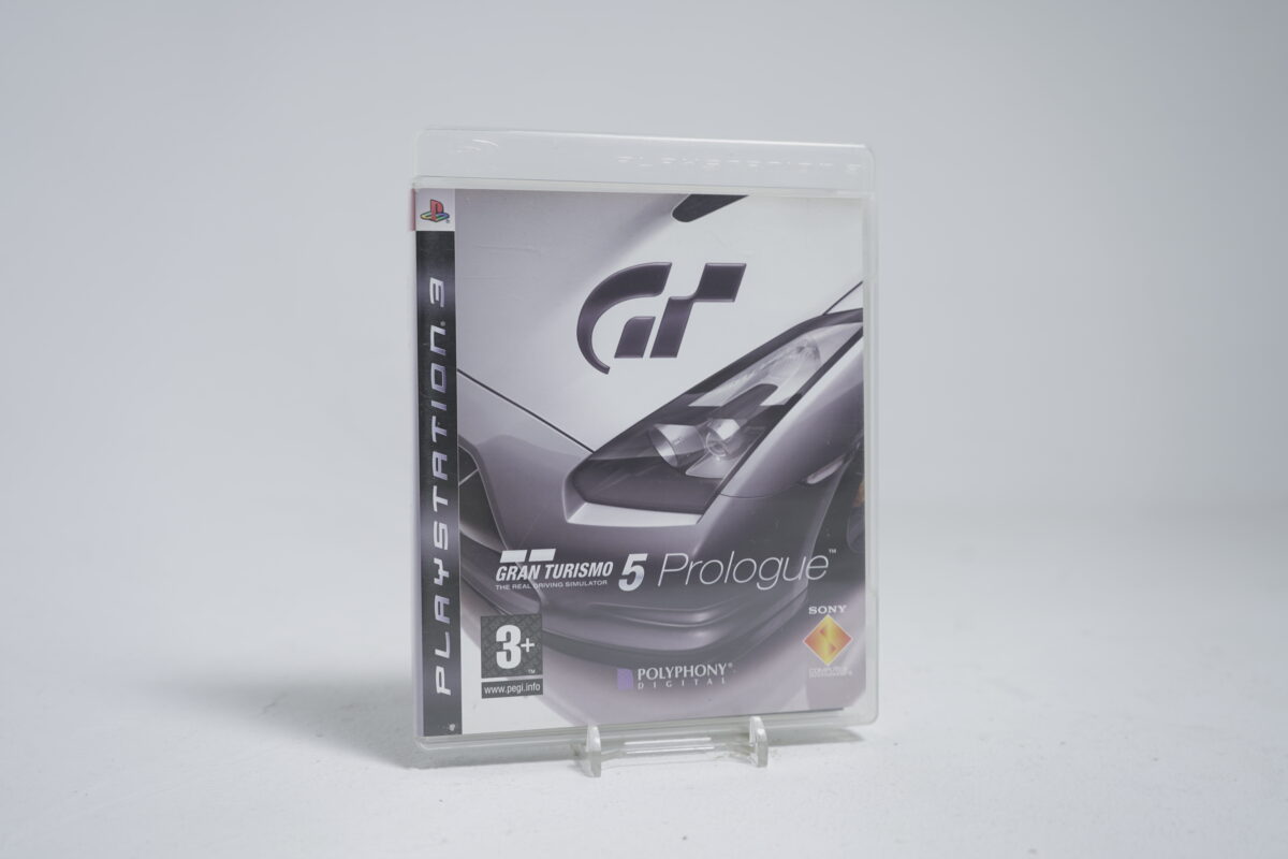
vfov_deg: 36.9
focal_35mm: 36
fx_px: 1288
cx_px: 644
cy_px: 430
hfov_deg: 53.1
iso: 100
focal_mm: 36
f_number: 5.6
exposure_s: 1/6
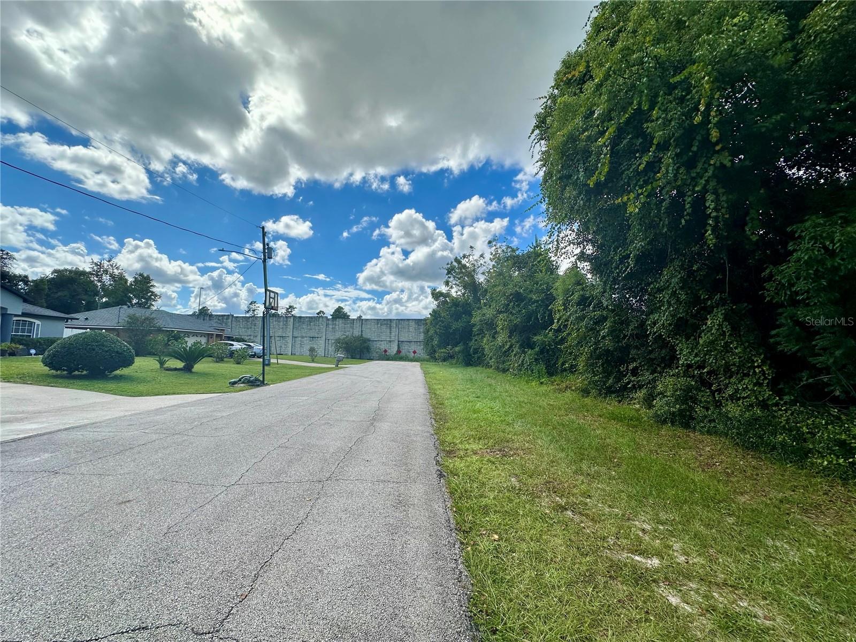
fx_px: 346
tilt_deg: +5.5
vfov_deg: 85.7
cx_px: 428
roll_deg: -2.1
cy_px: 321
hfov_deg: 102.1
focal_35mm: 14
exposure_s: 1/2020
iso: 50
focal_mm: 2.22
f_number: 2.2
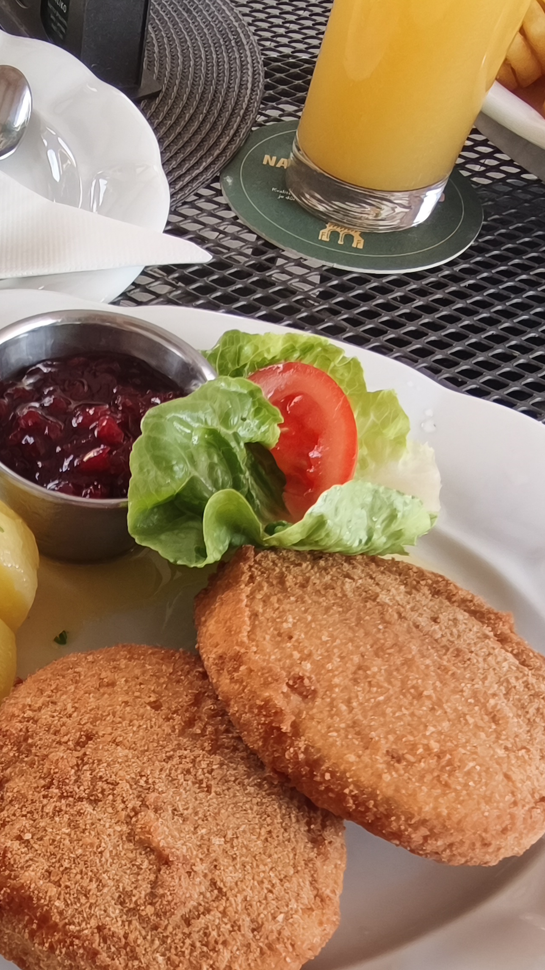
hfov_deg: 27.8
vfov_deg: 49.8
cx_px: -12
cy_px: 631
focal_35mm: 40
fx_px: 1028
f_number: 2.2
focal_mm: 1.91
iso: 80
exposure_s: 1/100
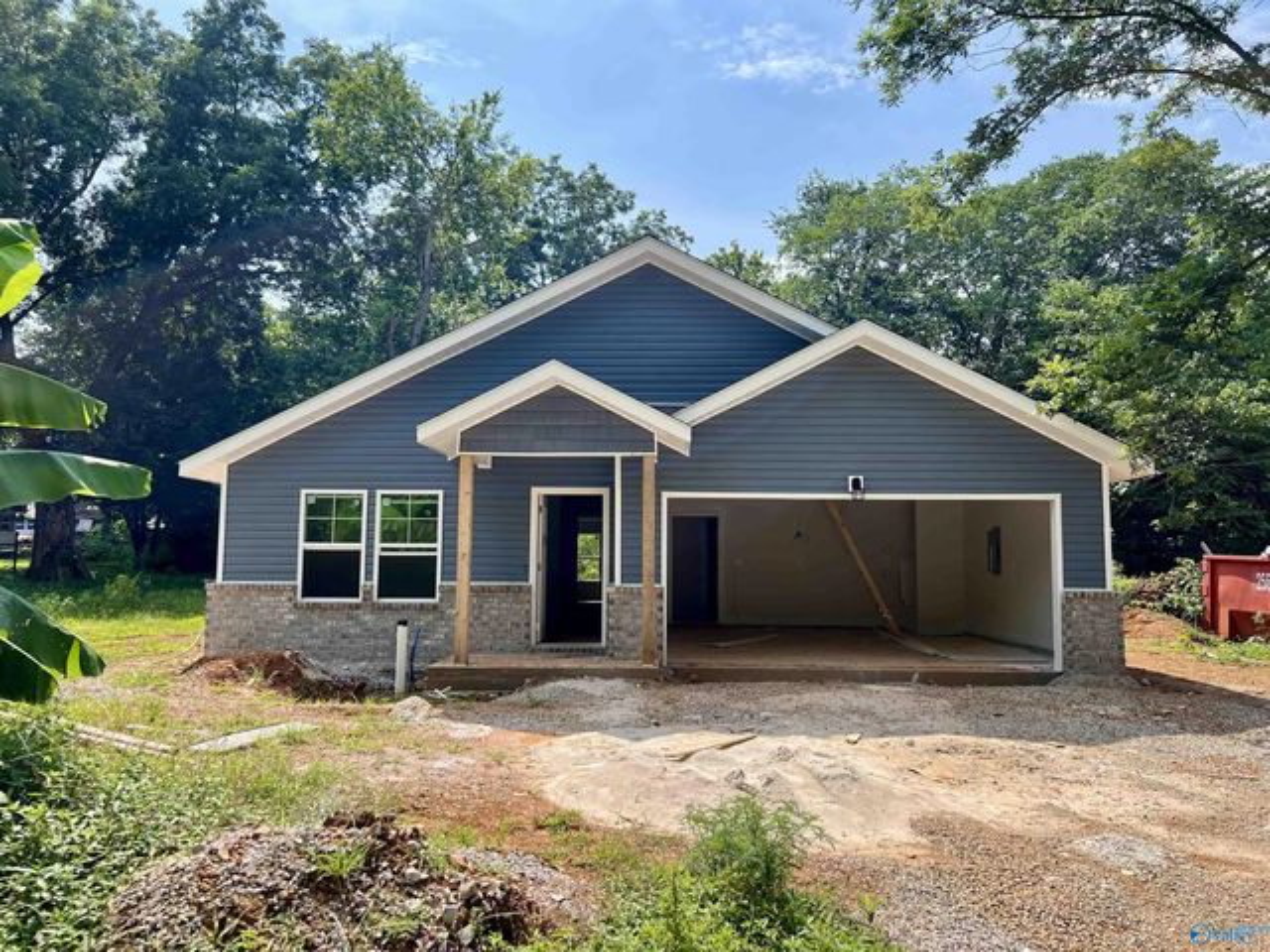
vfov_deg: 53.1
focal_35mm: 26
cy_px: 476
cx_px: 635
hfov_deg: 67.3
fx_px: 954
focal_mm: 5.7
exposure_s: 1/2841
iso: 50
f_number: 1.5
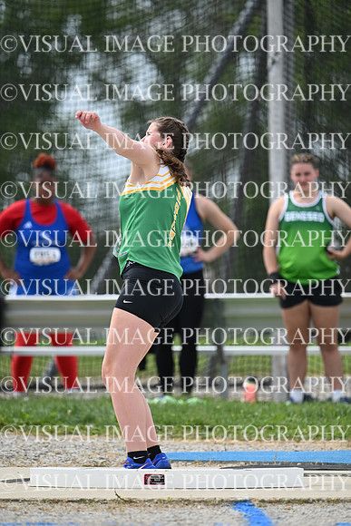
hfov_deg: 3.4
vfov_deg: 5.2
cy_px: 263
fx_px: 5846
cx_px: 176
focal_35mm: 400
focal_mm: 400
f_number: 4.5
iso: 500
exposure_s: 1/2500
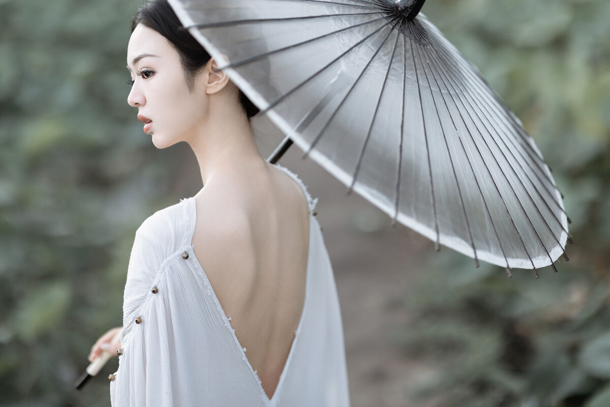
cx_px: 305
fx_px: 1440
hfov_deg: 23.9
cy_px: 204
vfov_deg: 16.1
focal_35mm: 85
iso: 400
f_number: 1.8
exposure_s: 1/2500
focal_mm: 85
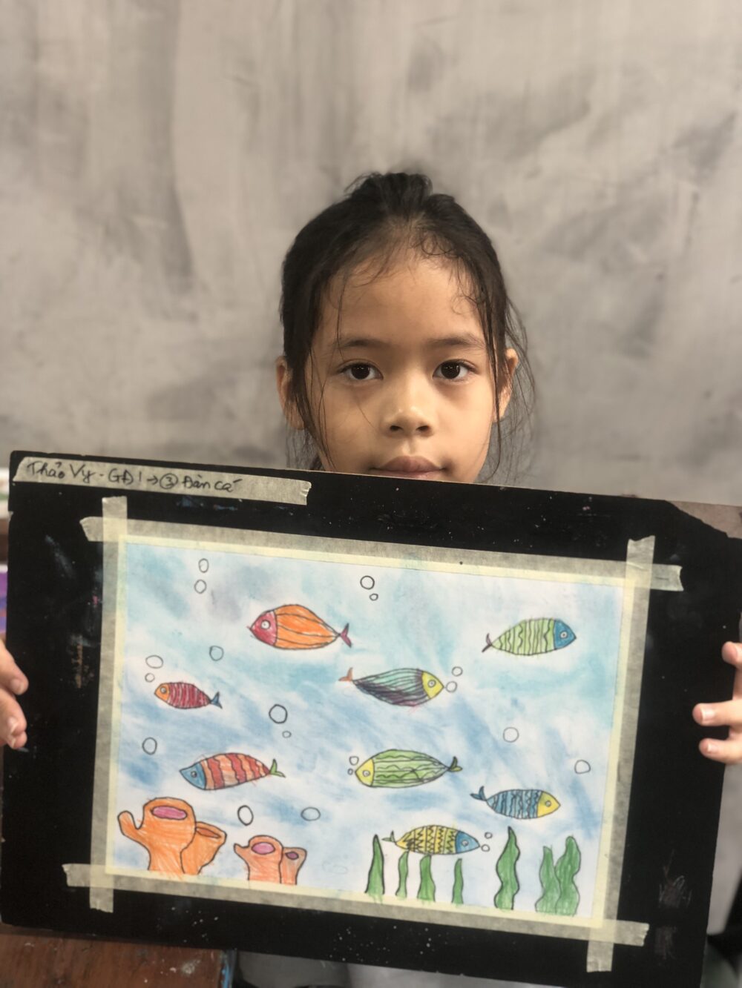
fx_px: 1486
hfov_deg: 28.0
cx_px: 371
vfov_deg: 36.8
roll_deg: -0.7
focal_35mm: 52
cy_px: 494
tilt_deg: -22.6
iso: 50
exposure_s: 1/50
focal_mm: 6
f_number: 2.4
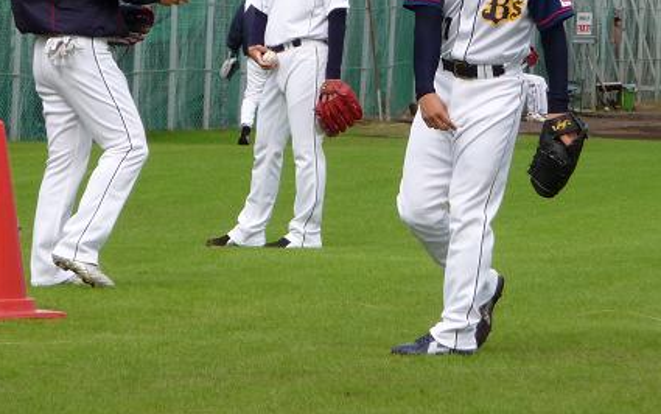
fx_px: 8722
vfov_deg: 2.7
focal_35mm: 484
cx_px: 390
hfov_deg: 4.3
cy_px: 118
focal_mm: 47
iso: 100
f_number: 4.9
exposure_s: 1/400
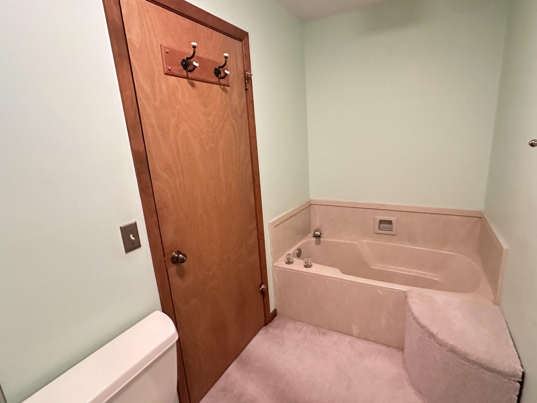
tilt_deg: -12.4
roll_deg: +2.5
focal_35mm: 18
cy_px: 203
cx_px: 296
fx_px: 279
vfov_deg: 71.6
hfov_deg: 87.5
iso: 1250
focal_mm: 2.22
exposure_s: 1/60
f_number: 2.2
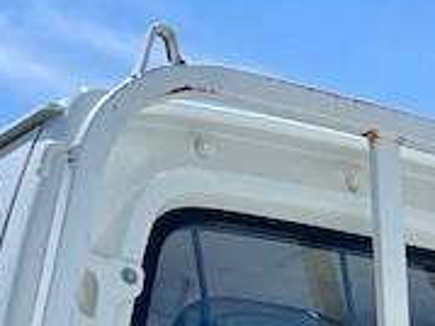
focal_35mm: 179
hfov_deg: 9.7
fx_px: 2248
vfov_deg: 7.0
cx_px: 1079
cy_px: 1143
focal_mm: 5.1
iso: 32
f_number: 1.6
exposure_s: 1/2717
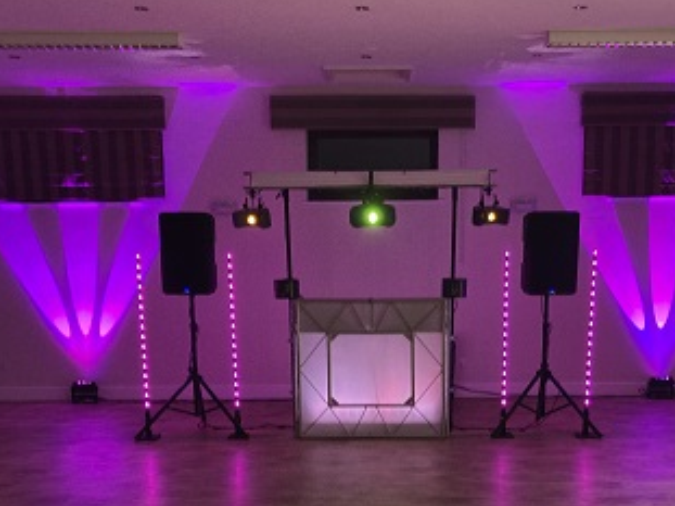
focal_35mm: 45
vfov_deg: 31.4
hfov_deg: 41.9
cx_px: 397
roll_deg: -0.1
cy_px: 394
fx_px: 877
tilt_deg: -10.1
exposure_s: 1/25
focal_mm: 3.99
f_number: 1.8
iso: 400
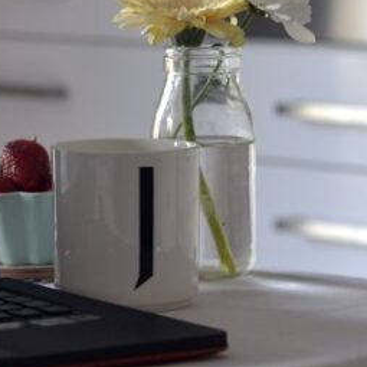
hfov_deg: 9.8
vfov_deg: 10.0
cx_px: -117
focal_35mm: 175
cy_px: 101
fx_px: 2099
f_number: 4
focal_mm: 50
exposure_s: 1/60
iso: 400
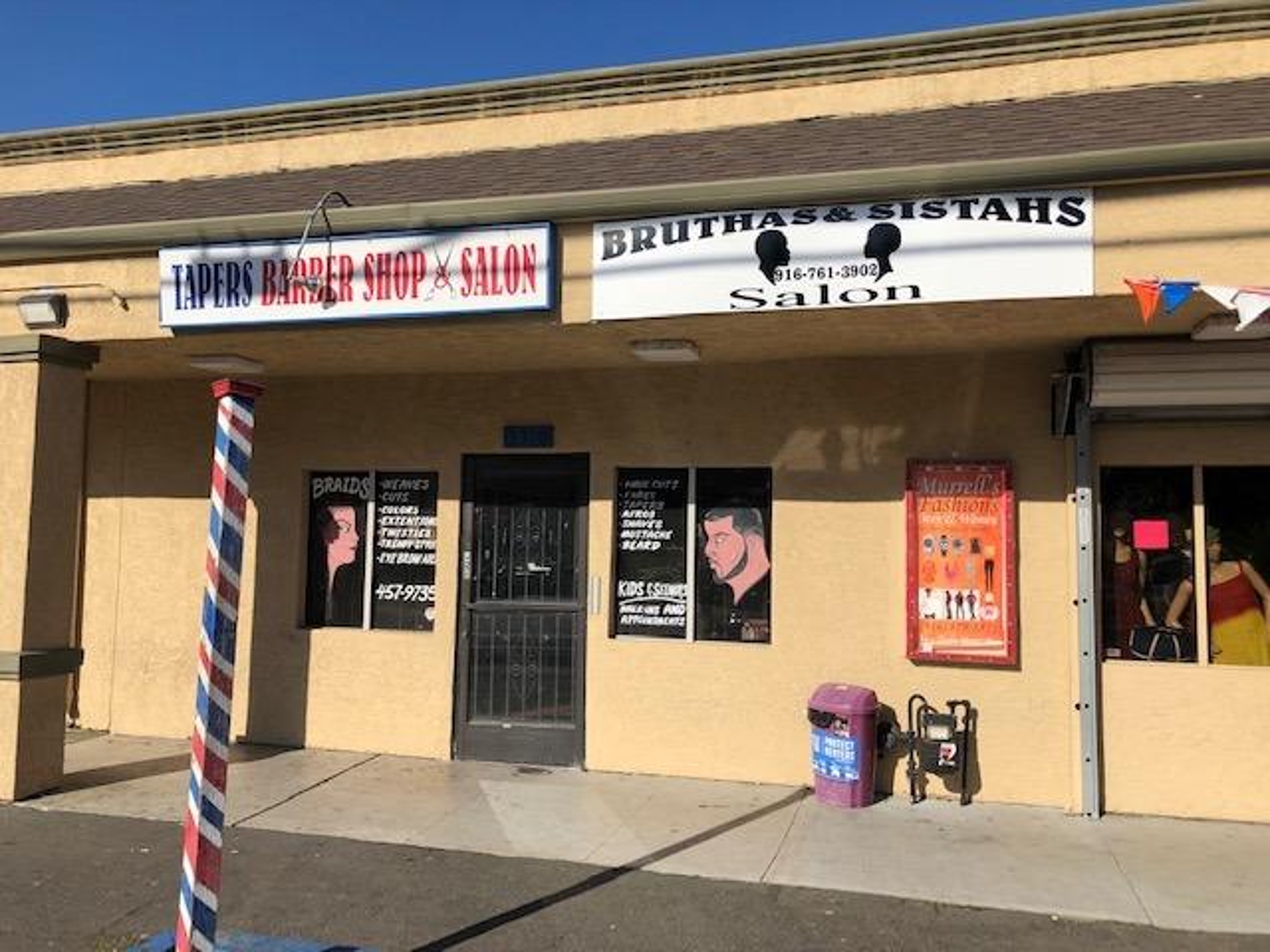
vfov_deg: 49.7
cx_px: 635
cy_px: 476
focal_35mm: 28
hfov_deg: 63.4
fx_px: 1027
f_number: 1.8
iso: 20
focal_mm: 3.99
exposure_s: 1/2825
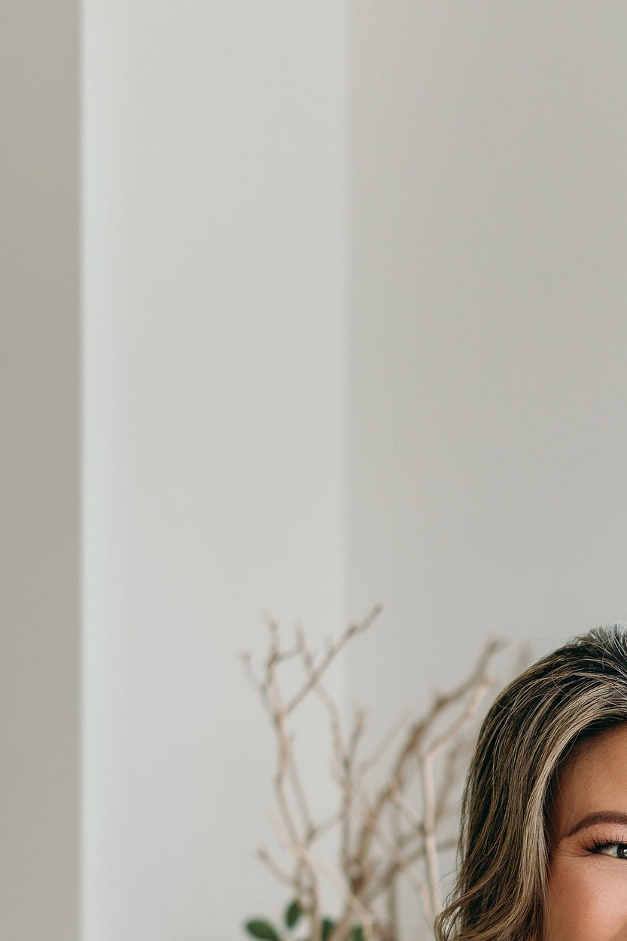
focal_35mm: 123
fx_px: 3212
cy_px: 1122
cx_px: 747
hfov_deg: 11.0
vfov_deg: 16.0
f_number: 1.8
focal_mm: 50
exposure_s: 1/400
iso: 125
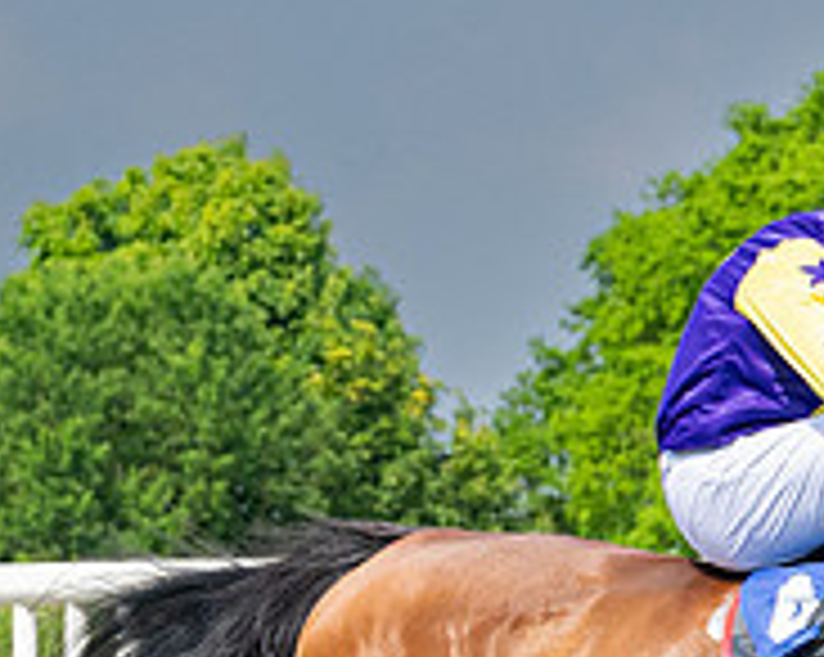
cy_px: 886
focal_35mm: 459
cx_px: 1131
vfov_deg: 3.4
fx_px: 11182
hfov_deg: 4.2
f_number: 5
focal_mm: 70
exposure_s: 1/2000
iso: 400
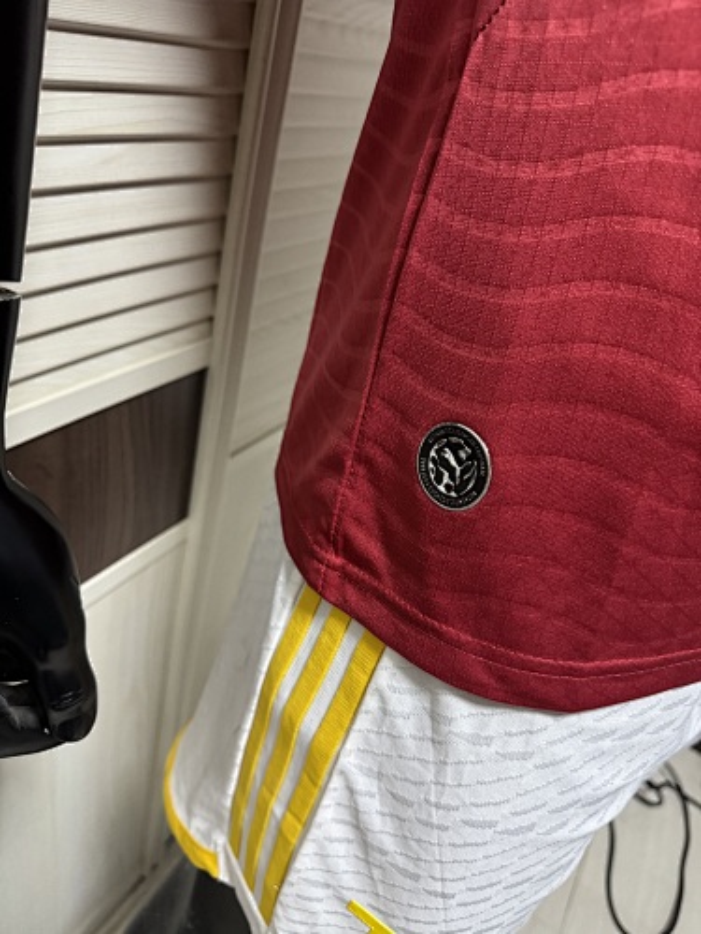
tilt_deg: -32.8
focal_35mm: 24
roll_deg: -15.6
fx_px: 648
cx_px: 350
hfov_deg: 56.8
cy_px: 467
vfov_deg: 71.6
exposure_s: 1/60
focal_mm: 6.76
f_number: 1.78
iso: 500
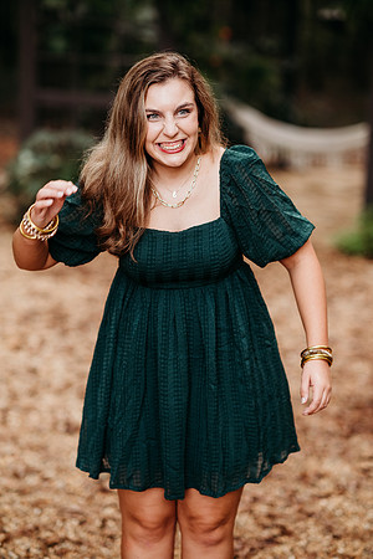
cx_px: 186
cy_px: 280
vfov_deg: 23.9
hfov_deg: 16.1
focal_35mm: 85
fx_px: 1321
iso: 320
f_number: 2.2
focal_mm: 85
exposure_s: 1/250
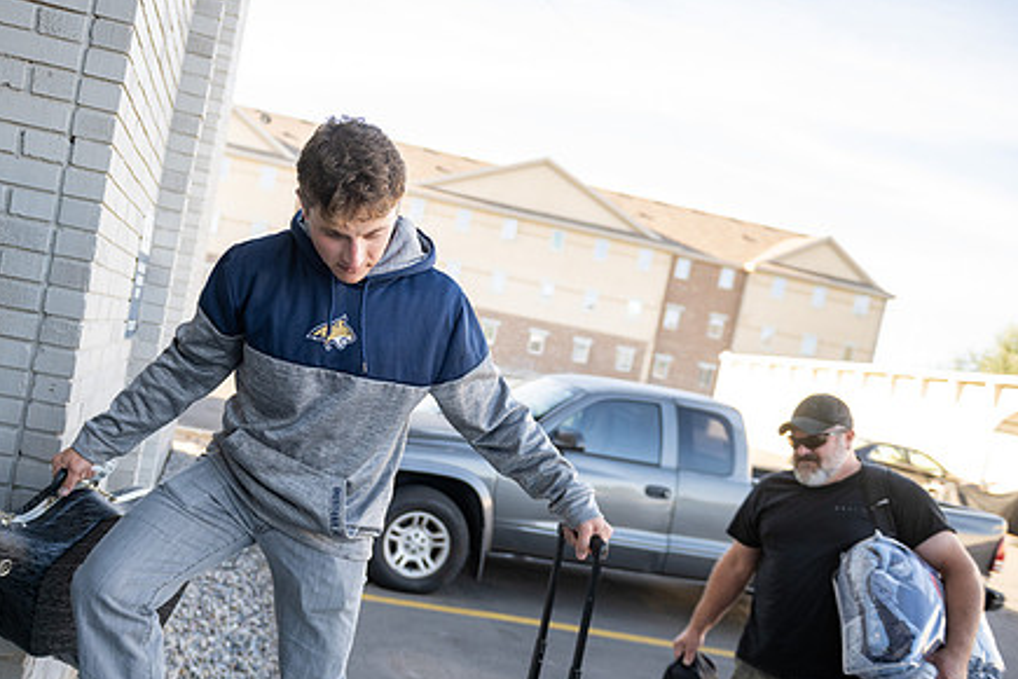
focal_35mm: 32
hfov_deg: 57.6
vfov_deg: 40.9
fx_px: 905
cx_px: 353
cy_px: 411
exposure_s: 1/400
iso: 200
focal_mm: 24
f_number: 2.8
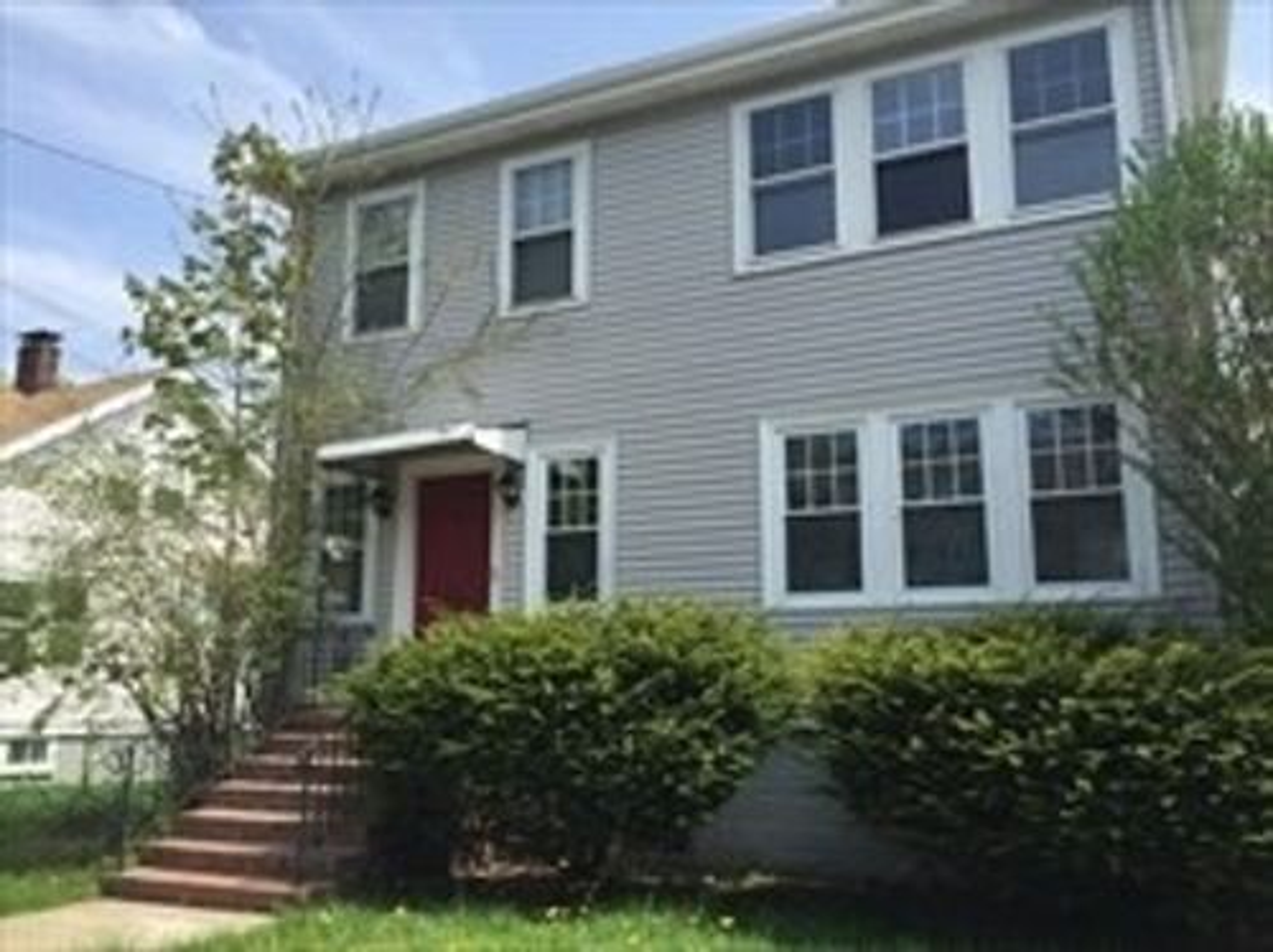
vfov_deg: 48.2
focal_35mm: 29
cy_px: 476
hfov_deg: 61.7
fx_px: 1065
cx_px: 636
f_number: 2.2
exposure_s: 1/1582
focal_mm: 4.15
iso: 32
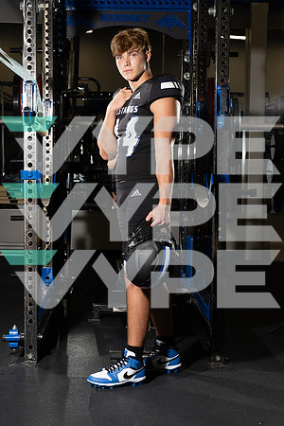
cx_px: 142
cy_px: 213
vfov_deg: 30.5
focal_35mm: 66
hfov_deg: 20.6
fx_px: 781
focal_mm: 66
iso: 800
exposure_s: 1/250
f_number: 8
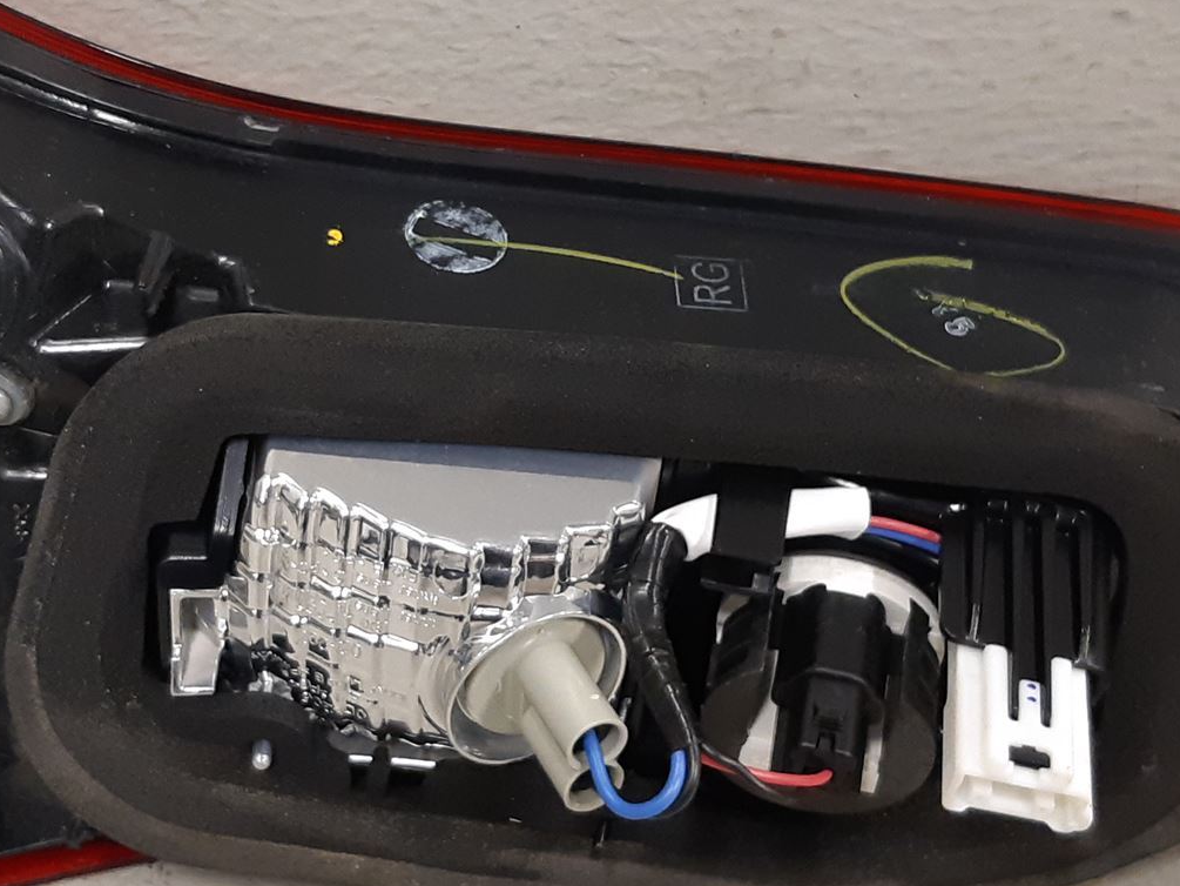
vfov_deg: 27.5
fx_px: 1807
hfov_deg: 36.2
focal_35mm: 53
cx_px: 571
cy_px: 408
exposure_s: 1/50
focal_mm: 3.93
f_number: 1.7
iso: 250
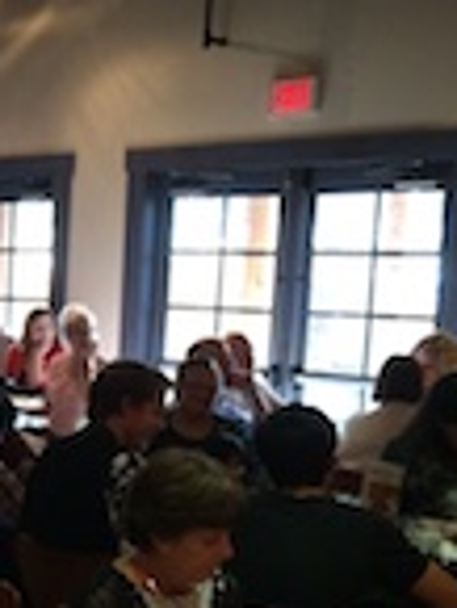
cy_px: 409
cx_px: -180
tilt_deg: -7.4
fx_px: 1230
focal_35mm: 70
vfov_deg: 27.6
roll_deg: -1.1
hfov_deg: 19.0
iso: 250
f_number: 2.2
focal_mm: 4.15
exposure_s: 1/17
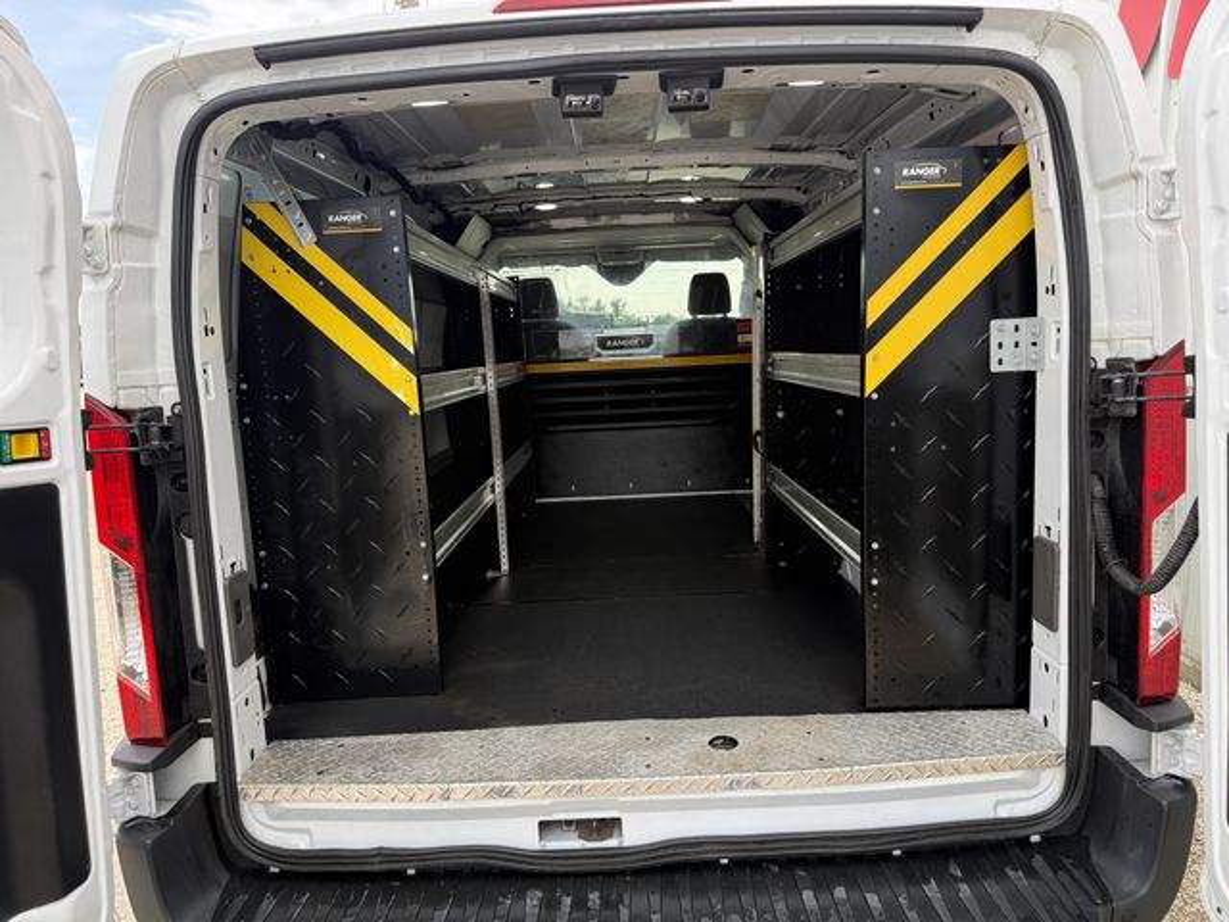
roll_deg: -0.3
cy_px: 461
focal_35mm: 24
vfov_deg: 56.8
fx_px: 852
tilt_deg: -9.3
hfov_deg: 71.6
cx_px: 614
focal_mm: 6.76
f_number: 1.78
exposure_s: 1/708
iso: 100
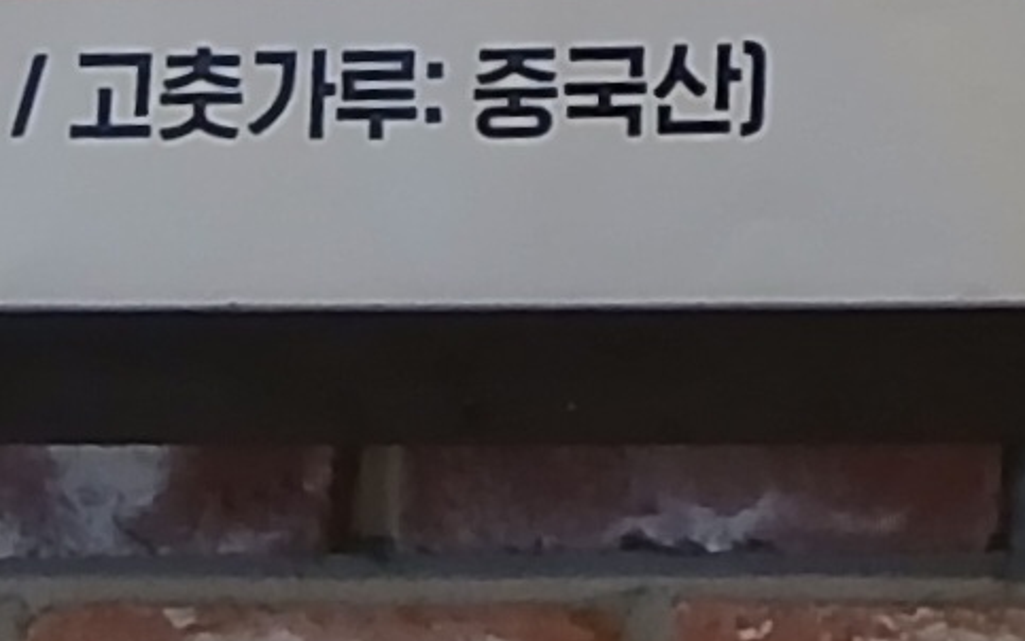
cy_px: -1579
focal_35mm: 220
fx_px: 6146
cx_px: 2985
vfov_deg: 5.5
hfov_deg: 8.2
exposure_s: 1/40.2
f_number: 1.8
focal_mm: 3.98
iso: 200
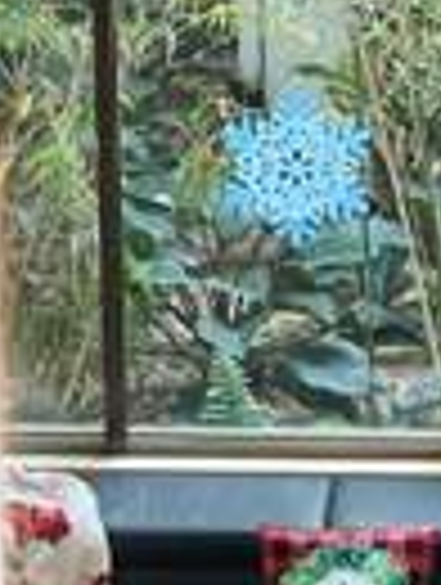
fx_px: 4334
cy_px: -126
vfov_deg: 7.7
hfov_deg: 5.8
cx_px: 243
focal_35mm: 256
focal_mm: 6
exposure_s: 1/60
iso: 100
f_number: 2
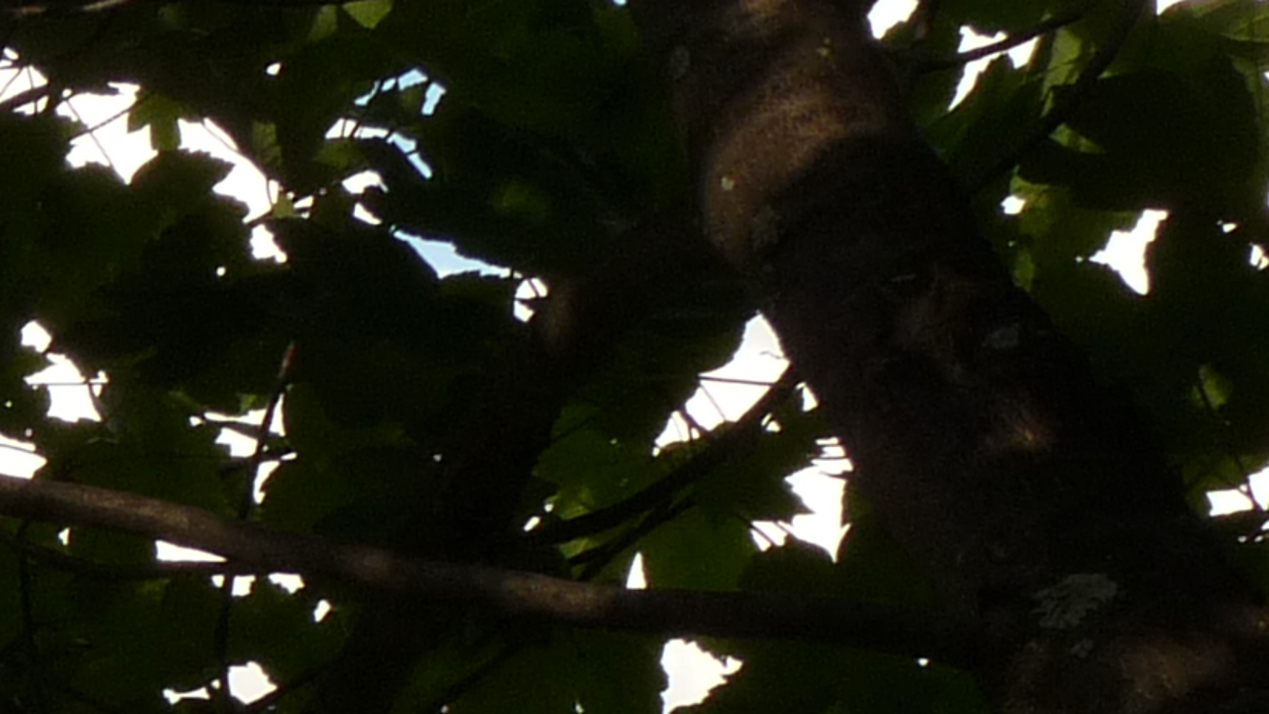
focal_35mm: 154
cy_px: 1698
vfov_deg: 7.4
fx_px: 5183
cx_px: -1112
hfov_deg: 12.6
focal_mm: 5.8
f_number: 5.6
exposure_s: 1/250
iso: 100
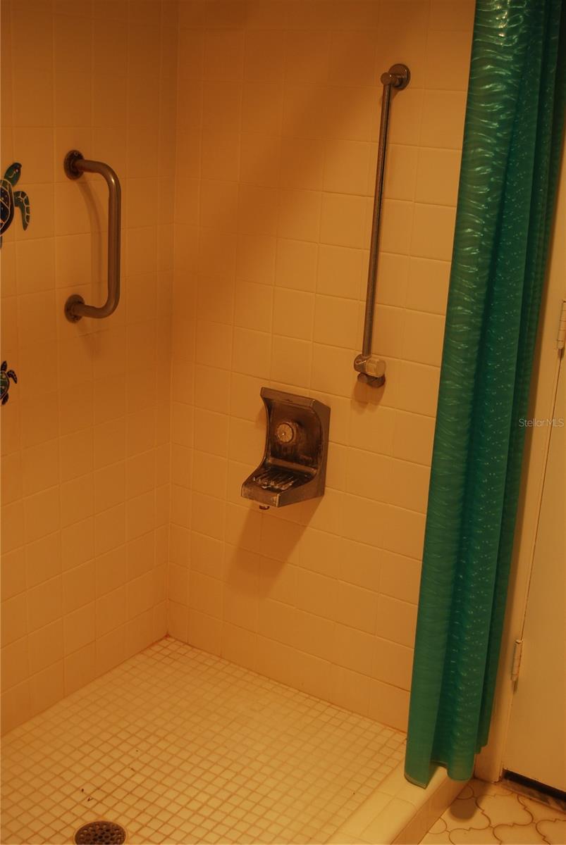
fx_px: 988
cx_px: 283
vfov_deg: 46.4
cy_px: 422
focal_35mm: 42
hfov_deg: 32.0
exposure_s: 1/100
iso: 200
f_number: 5
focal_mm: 28
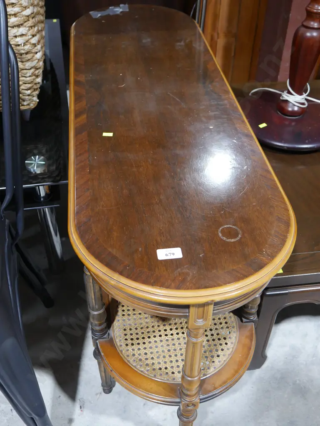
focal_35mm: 38
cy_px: 213
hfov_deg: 37.8
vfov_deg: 49.0
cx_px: 160
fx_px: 468
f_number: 4.5
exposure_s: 1/60
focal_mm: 19
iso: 800
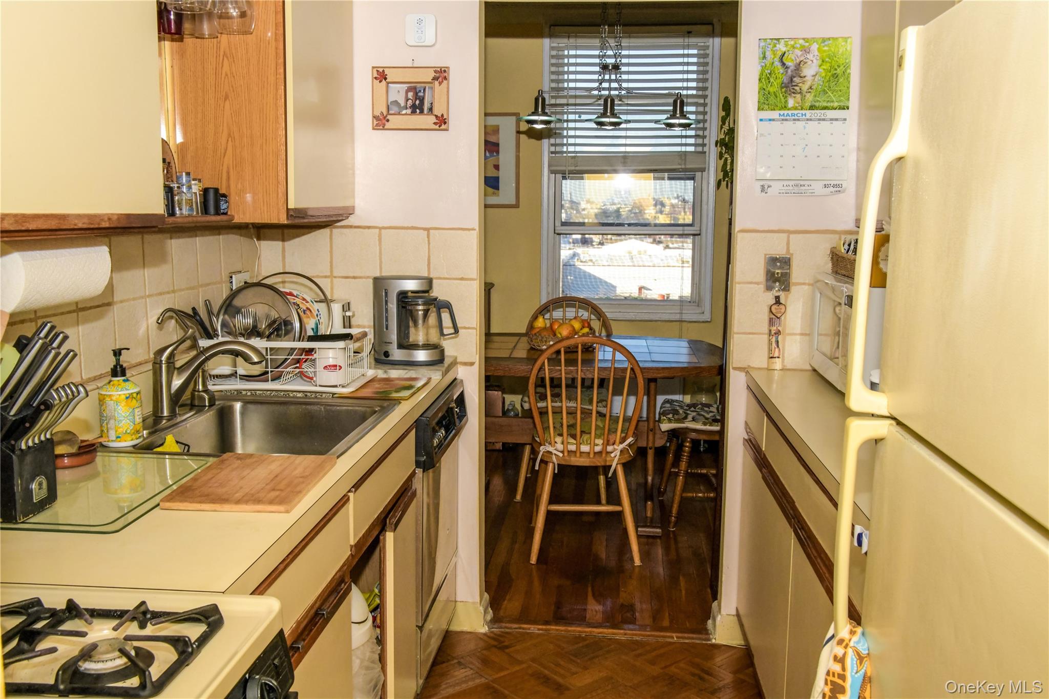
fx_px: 991
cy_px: 350
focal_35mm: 34
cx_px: 524
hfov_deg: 55.8
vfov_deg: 38.9
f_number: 18
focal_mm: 34
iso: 2500
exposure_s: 1/200
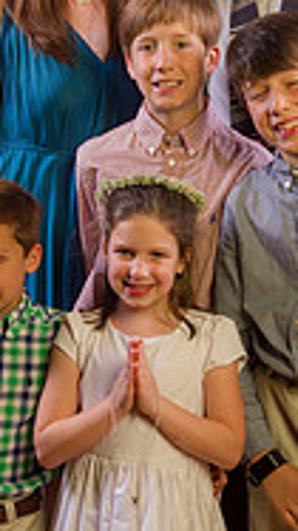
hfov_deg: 11.4
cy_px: 273
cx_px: 175
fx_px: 1491
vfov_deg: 20.2
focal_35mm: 106
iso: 100
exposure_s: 1/160
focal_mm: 42
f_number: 7.1
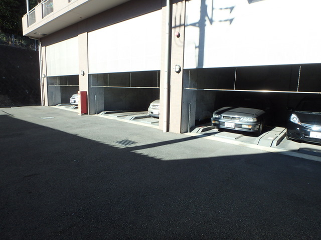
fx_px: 195
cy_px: 120
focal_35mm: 21
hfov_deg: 79.0
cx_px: 160
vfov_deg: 63.4
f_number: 3.5
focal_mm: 3.7
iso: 125
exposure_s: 1/500
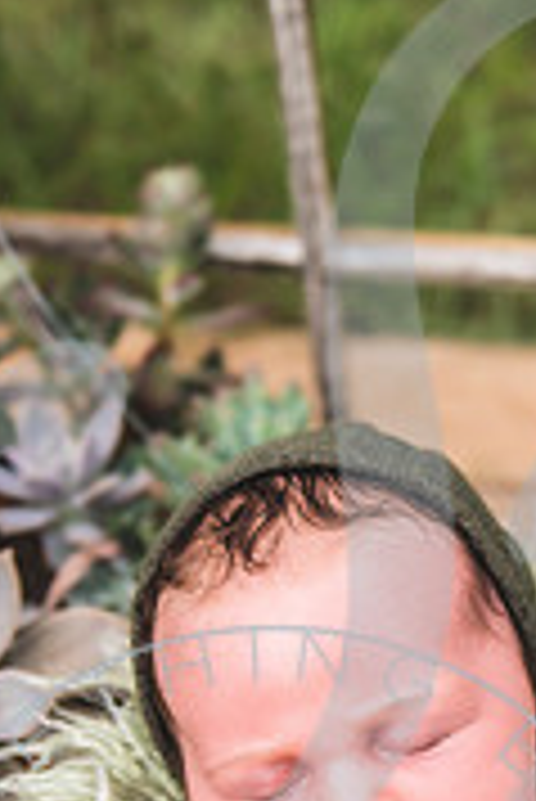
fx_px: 1917
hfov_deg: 15.7
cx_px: 477
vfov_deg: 23.1
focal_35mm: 86
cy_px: 702
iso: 100
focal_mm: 34
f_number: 2.8
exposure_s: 1/500
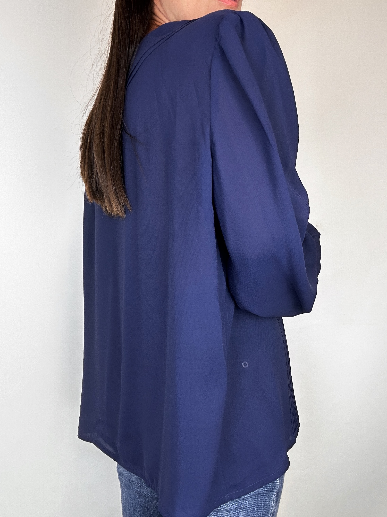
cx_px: 194
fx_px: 447
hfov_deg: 46.8
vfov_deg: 60.0
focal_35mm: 30
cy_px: 258
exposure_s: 1/100
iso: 64
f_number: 1.9
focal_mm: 2.69
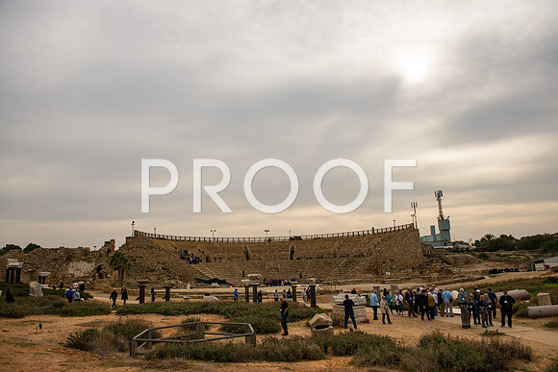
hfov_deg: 69.4
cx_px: 279
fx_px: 403
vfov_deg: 49.6
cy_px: 186
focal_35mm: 26
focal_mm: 26
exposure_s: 1/1000
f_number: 3.5
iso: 100
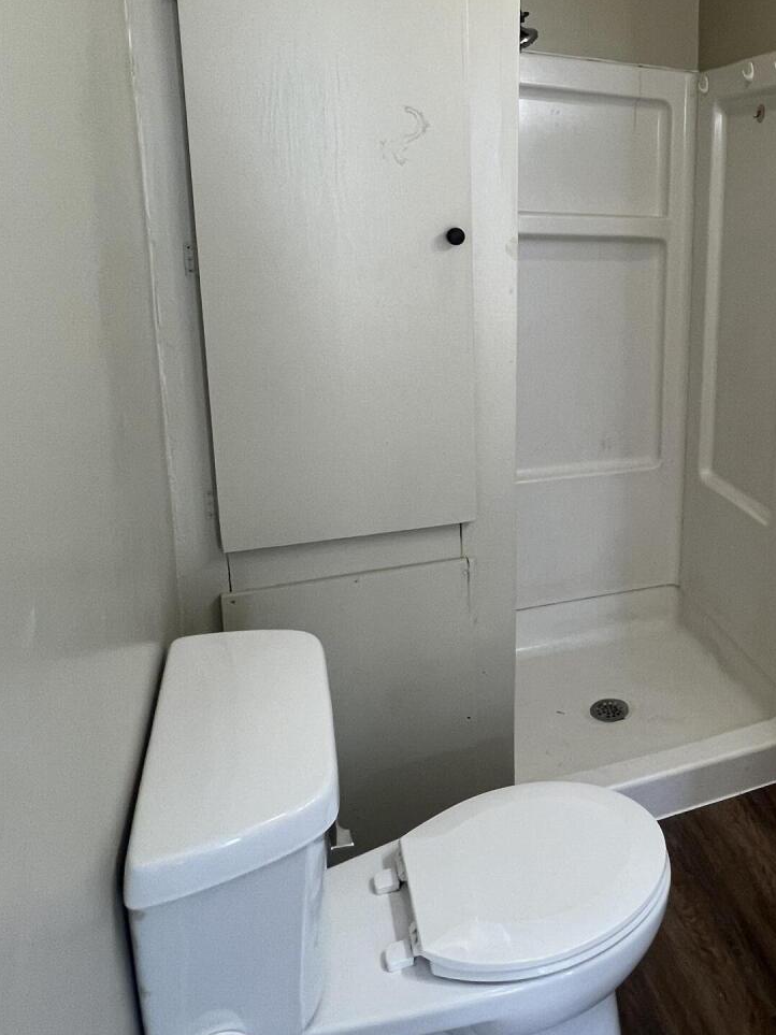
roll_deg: -1.6
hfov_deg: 45.8
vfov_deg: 64.3
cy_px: 382
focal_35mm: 27
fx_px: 807
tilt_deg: -10.2
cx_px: 716
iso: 125
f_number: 1.8
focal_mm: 1.57
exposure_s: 1/120
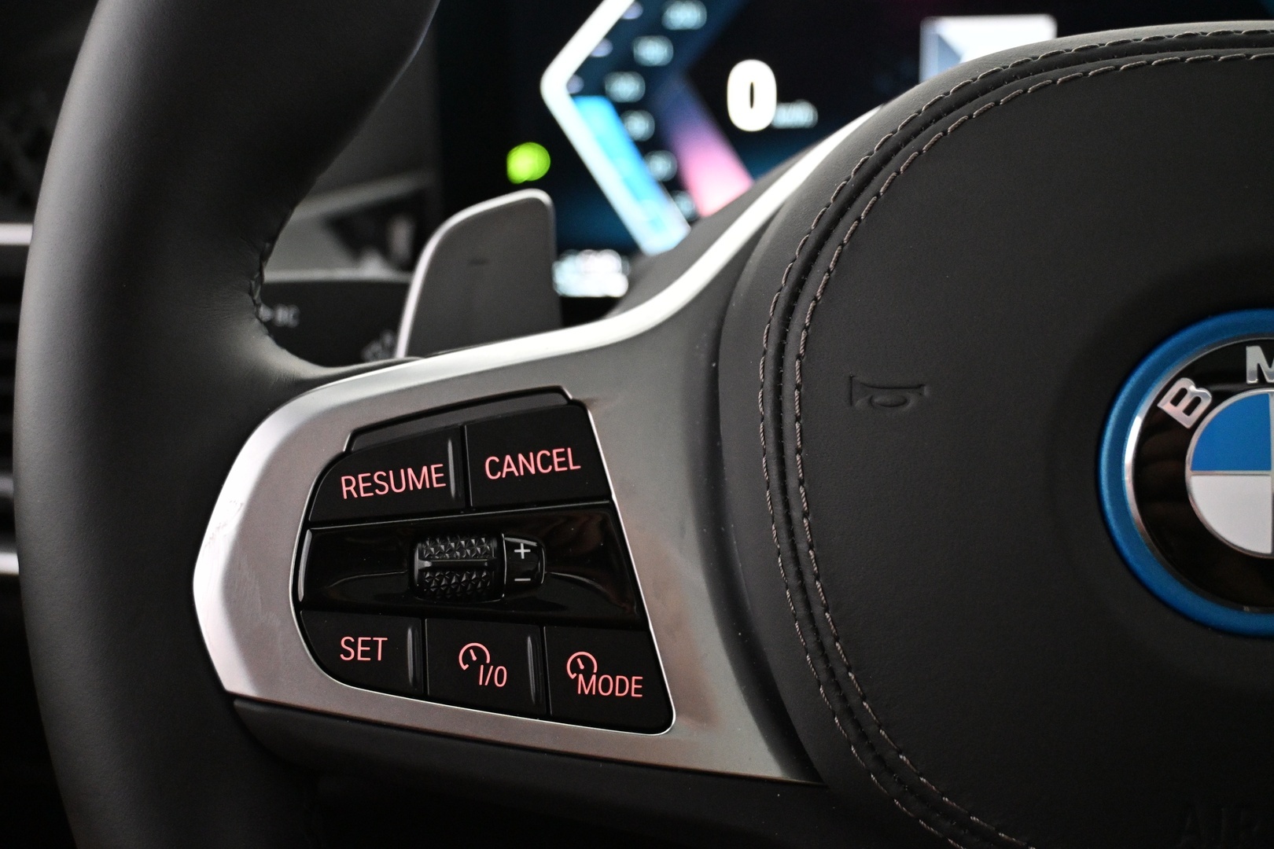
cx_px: 637
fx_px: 1380
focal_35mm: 39
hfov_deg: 49.6
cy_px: 424
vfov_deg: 34.2
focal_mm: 26
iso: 4000
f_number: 4.5
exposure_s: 1/50
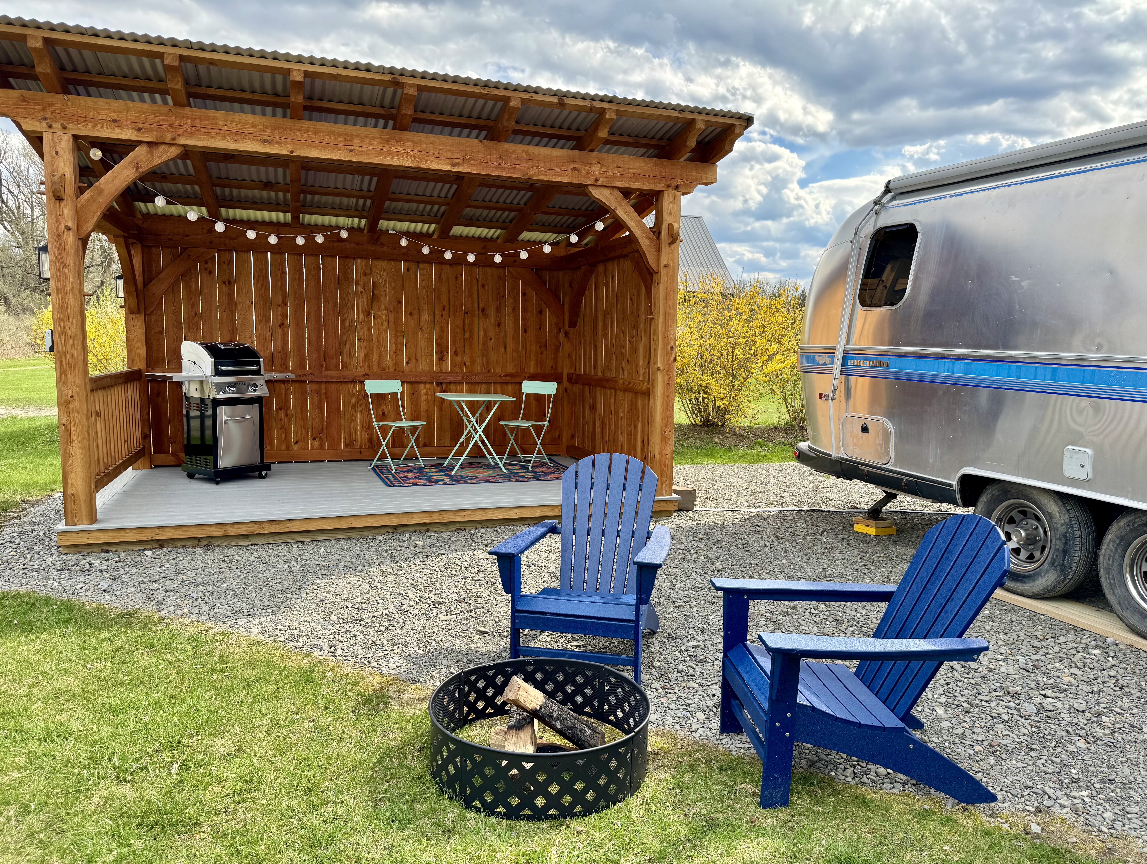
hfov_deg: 71.5
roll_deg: -1.7
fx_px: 797
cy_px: 432
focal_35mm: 24
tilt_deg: -6.5
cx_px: 574
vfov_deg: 57.0
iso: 80
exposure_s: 1/1059
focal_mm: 6.76
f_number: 1.78
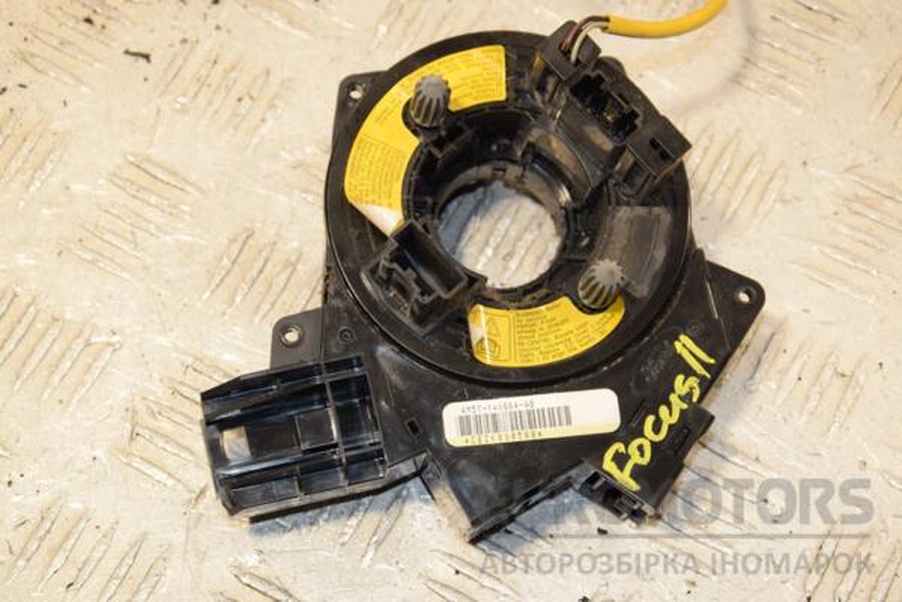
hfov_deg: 23.4
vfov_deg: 15.7
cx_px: 451
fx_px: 2180
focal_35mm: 87
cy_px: 301
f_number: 8
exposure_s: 1/200
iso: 800
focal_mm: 58
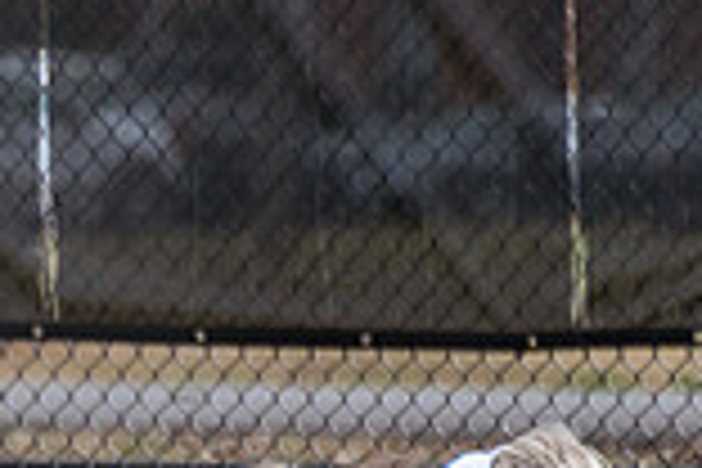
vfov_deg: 1.2
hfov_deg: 1.7
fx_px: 22969
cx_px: -576
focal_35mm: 1178
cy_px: 685
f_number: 5.6
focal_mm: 300
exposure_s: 1/2000
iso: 640
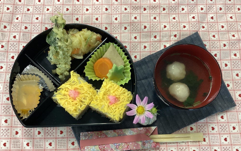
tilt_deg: -76.4
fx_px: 217
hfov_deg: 58.2
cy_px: 86
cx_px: 120
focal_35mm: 33
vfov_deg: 38.2
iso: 320
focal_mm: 3.3
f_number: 2.4
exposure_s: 1/60
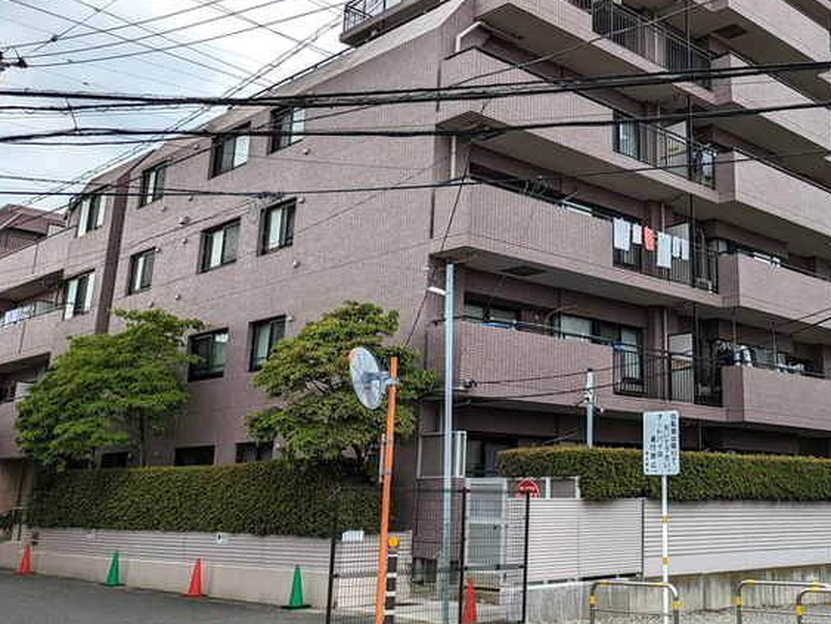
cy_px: 218
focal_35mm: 40
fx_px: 961
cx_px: 604
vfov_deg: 35.7
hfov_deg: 45.4
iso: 42
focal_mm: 5.43
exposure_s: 1/1340
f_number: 1.89
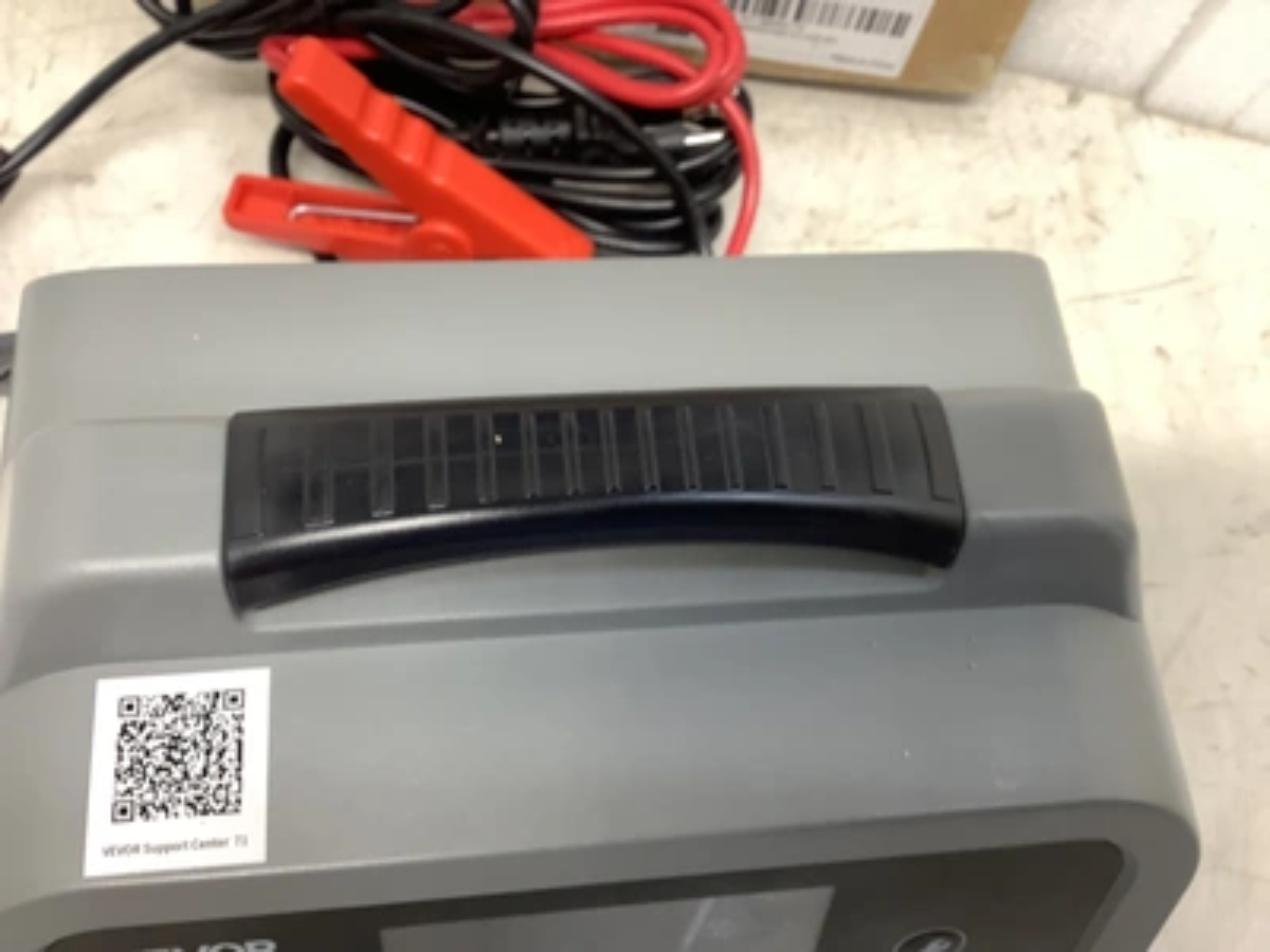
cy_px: 476
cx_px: 635
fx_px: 1137
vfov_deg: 45.4
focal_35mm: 31
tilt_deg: -65.8
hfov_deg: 58.4
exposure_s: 1/60
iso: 100
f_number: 2.4
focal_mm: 3.3
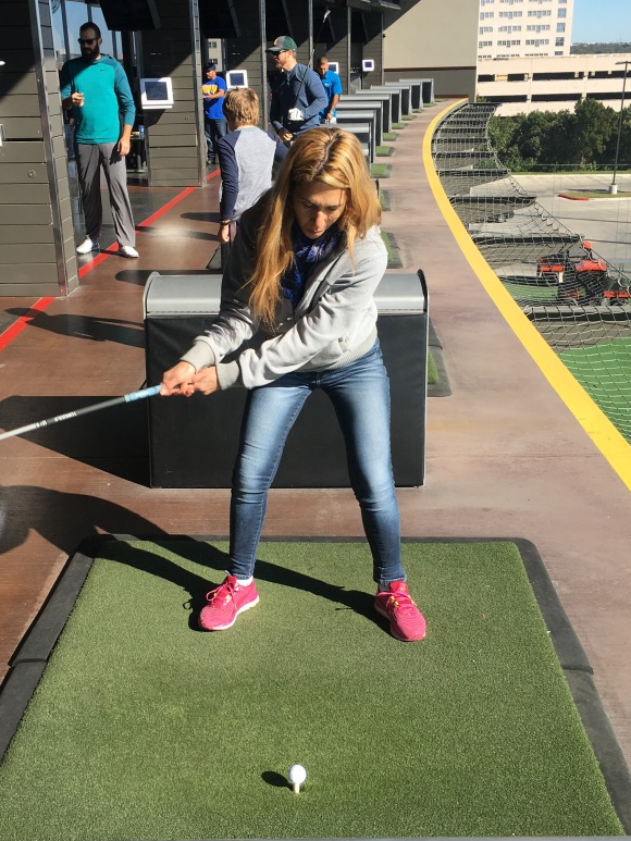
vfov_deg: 46.8
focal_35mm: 40
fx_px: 972
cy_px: 436
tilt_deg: -18.7
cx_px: 286
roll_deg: +3.3
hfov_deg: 35.9
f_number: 2.2
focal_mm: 4.15
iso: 25
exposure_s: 1/1068
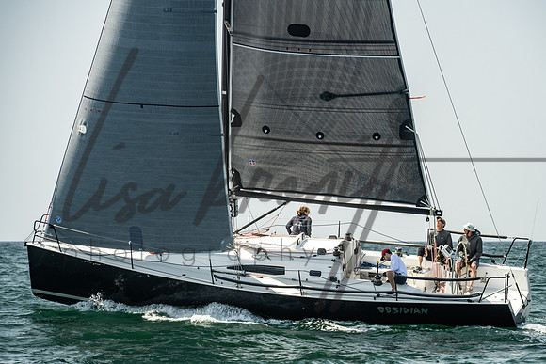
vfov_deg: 7.4
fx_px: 2834
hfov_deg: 11.0
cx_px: 321
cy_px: 205
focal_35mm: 187
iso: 320
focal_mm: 155
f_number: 6.3
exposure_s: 1/640
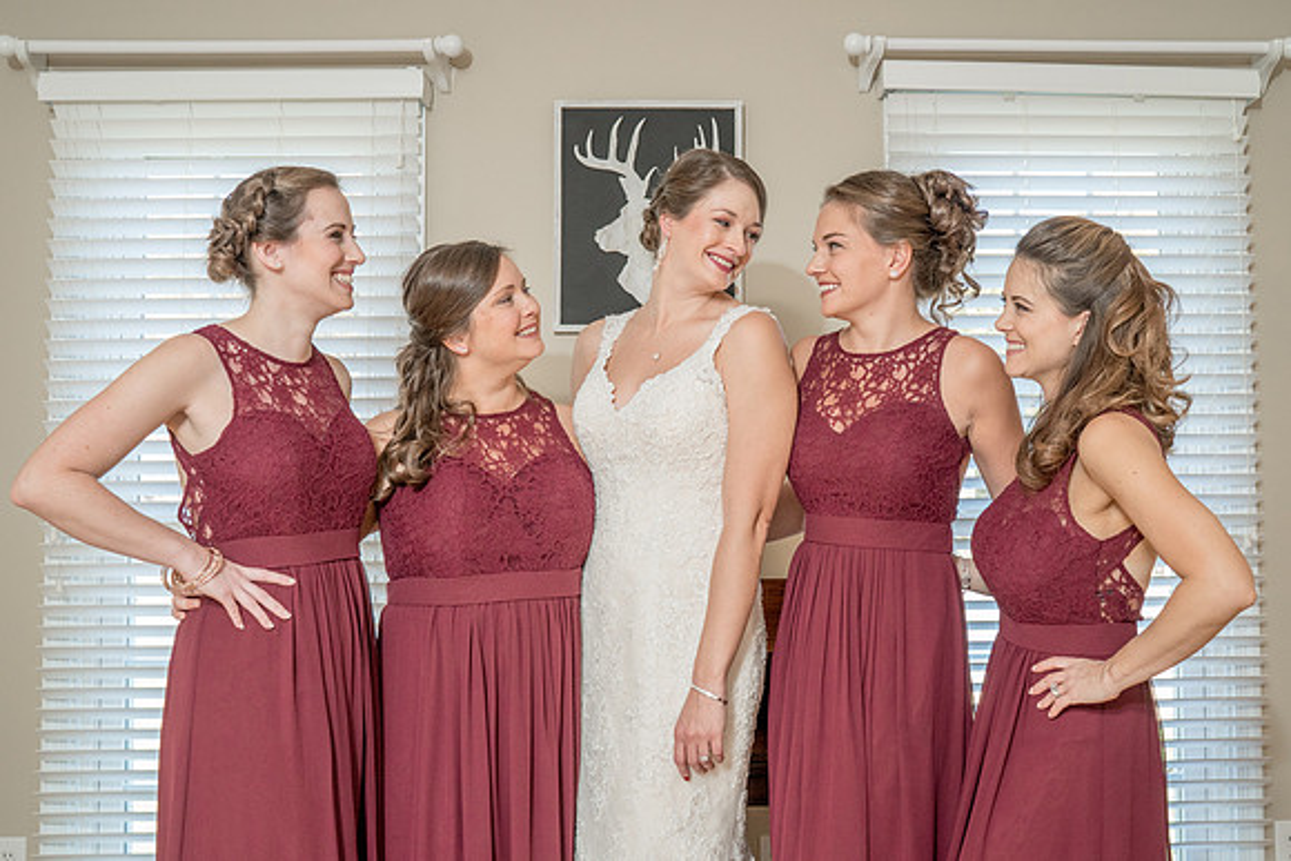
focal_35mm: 38
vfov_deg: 34.7
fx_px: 1376
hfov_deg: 50.2
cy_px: 399
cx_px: 700
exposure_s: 1/100
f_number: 5.6
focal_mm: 35
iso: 2000
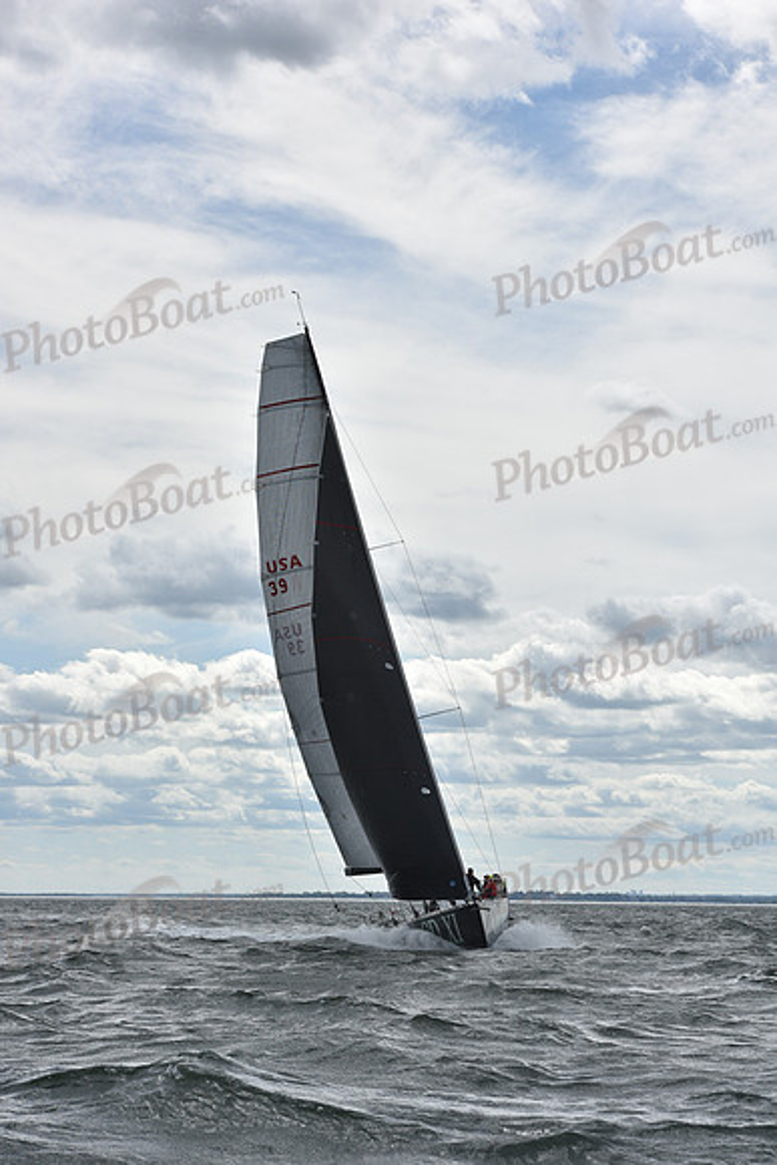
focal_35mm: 92
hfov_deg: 14.9
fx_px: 2976
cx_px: 388
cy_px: 582
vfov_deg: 22.1
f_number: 10
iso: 320
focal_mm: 92
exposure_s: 1/1000
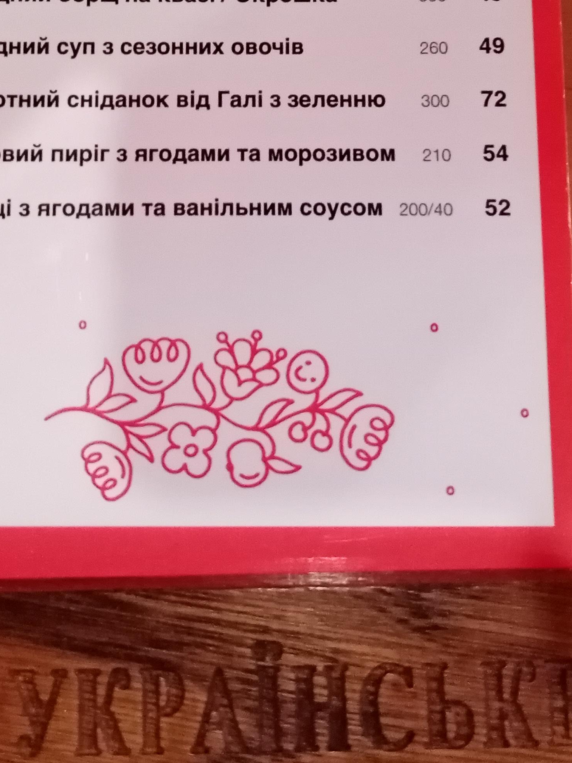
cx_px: 250
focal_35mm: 55
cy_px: 87
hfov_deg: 26.5
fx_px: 1212
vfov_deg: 33.3
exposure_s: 1/20
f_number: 1.8
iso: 928
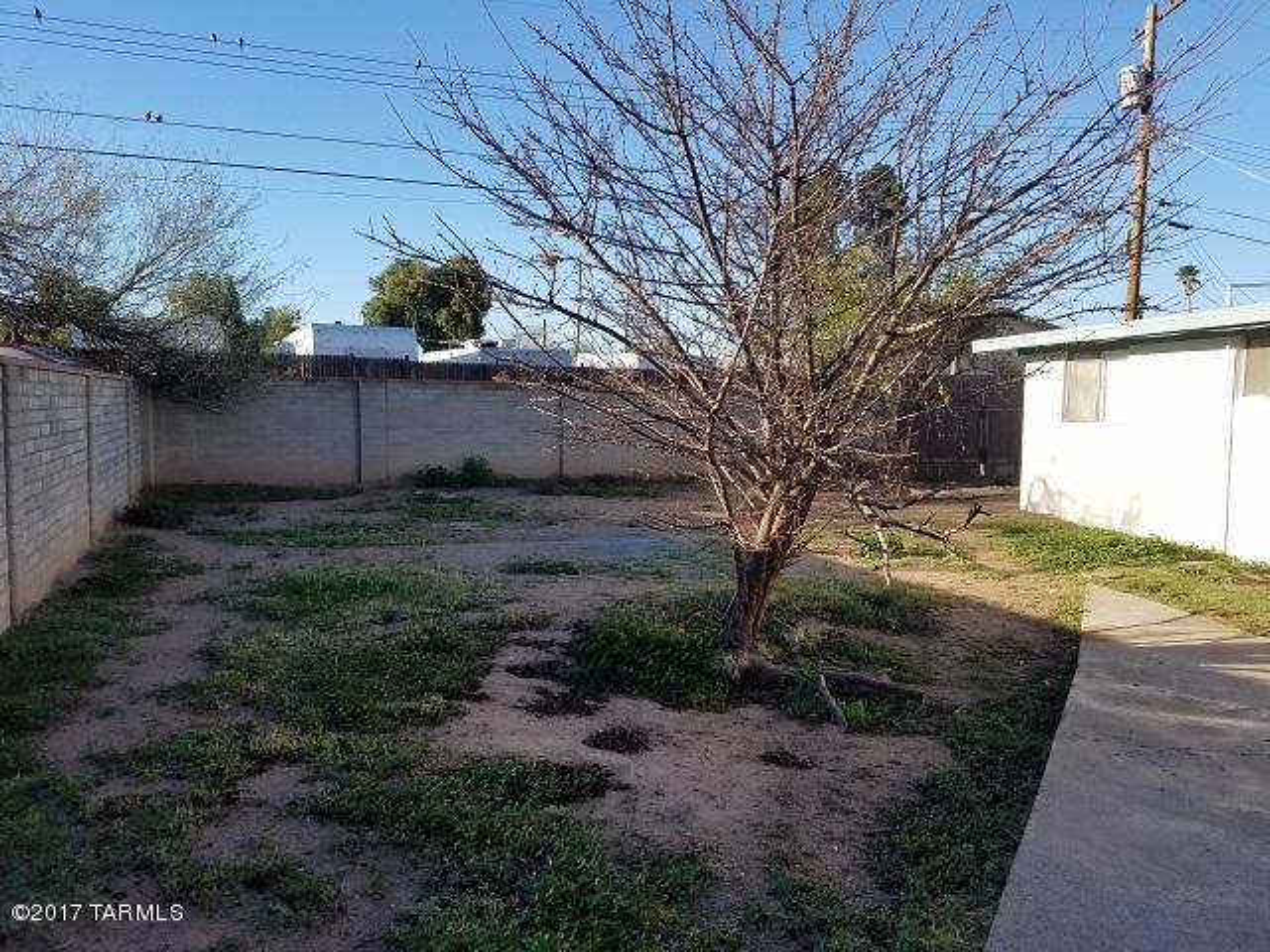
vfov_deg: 53.1
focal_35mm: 26
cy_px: 476
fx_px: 954
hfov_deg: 67.3
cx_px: 635
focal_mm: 4.2
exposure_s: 1/1224
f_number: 1.7
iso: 50
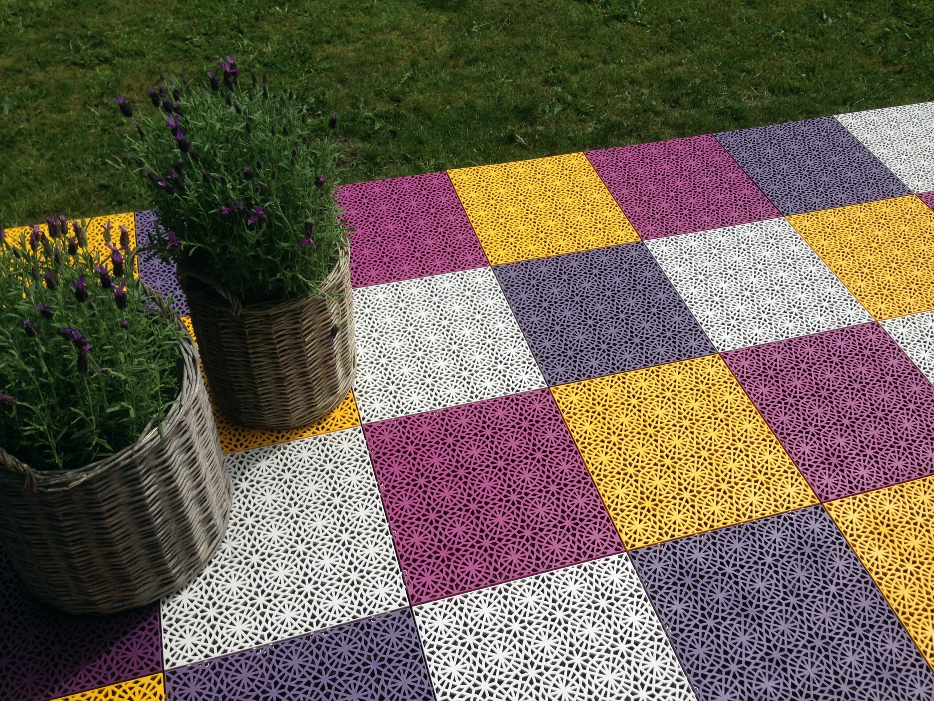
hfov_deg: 55.4
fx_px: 890
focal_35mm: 33
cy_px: 350
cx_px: 467
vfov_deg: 42.9
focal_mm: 4.12
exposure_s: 1/2008
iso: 50
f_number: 2.4
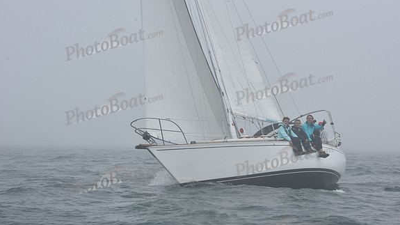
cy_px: 133
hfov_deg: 28.6
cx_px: 200
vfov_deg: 16.3
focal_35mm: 74
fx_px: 785
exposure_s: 1/800
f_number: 11
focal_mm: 70
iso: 250
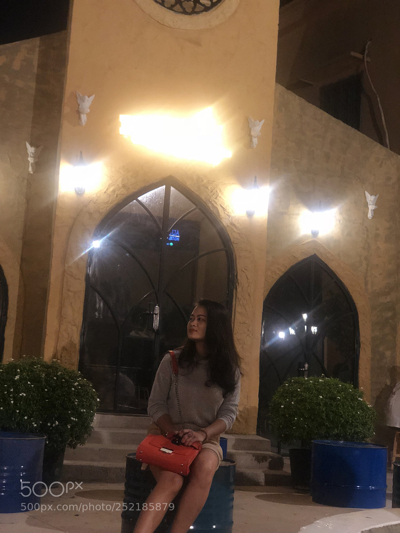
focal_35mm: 52
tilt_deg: +7.9
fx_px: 801
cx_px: 200
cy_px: 266
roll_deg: -3.8
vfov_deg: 36.8
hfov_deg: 28.0
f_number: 2.4
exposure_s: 1/9
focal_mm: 6
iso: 160
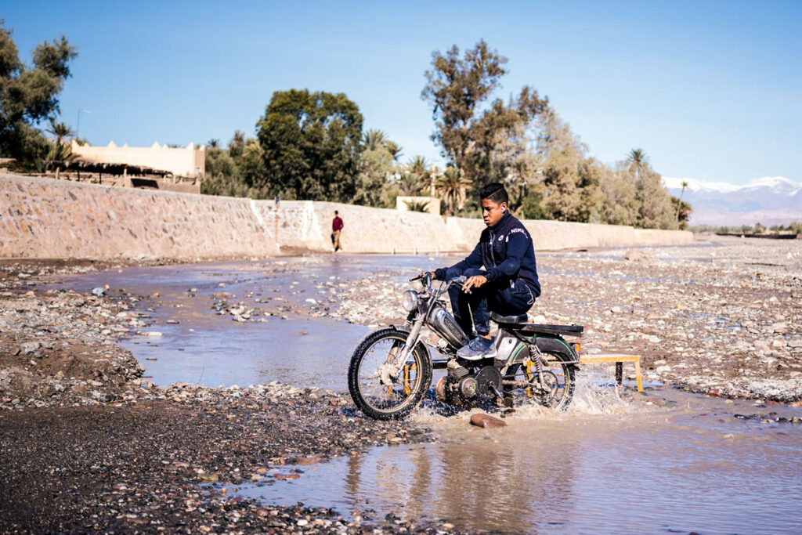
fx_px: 1114
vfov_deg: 27.0
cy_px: 268
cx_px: 401
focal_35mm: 50
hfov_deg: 39.6
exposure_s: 1/1000
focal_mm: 50
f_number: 2.8
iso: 100
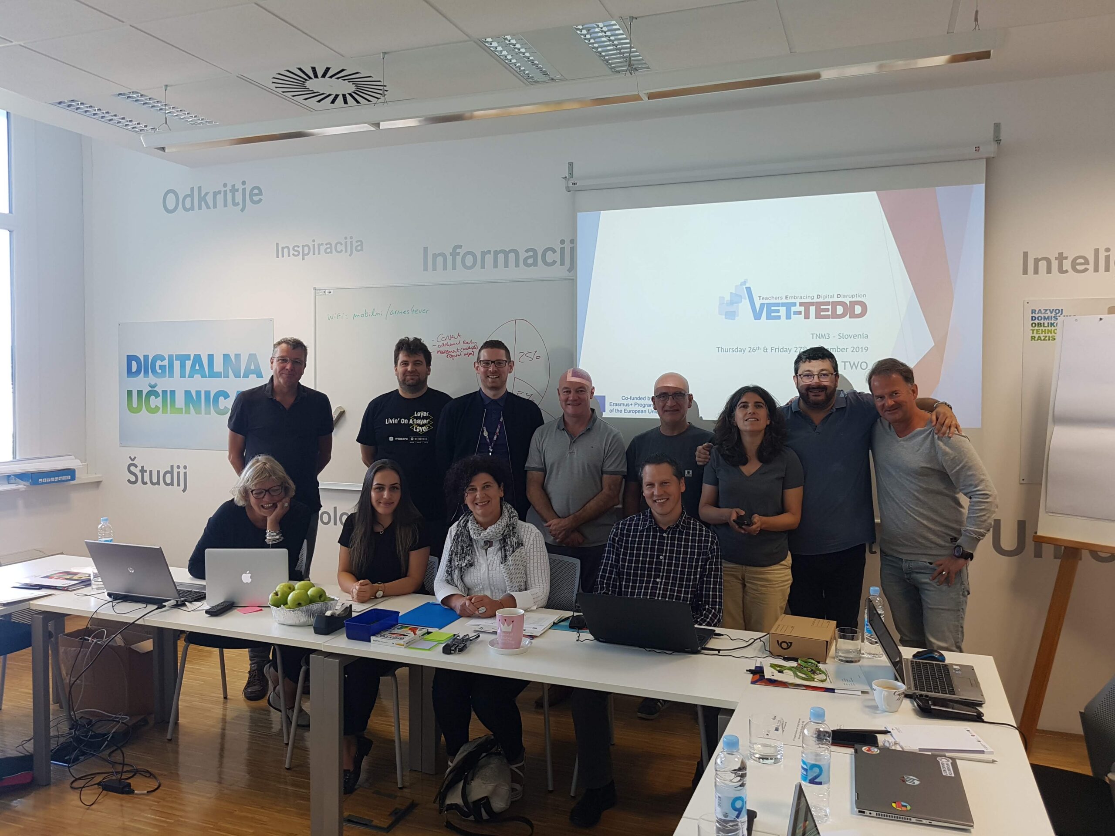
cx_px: 558
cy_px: 418
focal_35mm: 26
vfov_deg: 53.1
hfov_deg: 67.3
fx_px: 837
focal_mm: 4.2
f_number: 1.7
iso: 64
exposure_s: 1/50
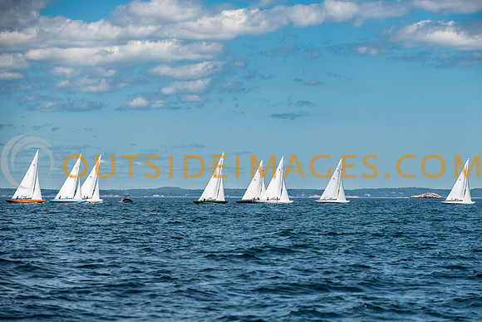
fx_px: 1885
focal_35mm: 141
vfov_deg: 9.7
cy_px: 171
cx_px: 256
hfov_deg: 14.6
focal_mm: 130
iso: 160
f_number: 5
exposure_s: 1/1250
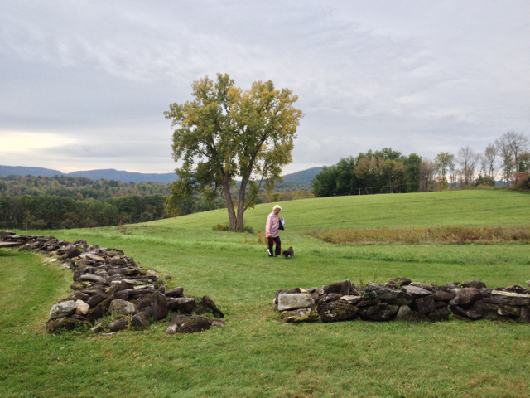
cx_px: 265
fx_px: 536
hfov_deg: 52.6
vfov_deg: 40.7
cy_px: 199
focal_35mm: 35
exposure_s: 1/476
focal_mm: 4.28
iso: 50
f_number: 2.4
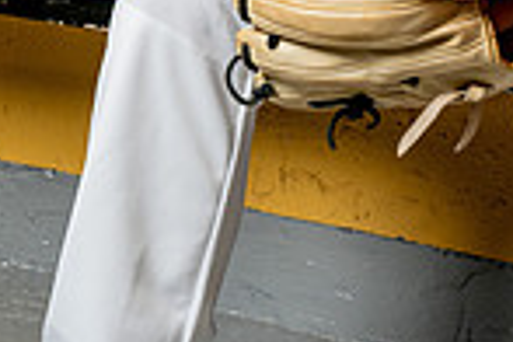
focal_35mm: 98
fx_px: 1396
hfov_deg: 20.6
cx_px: 412
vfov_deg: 11.9
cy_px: -422
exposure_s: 1/200
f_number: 8
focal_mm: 32
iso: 400
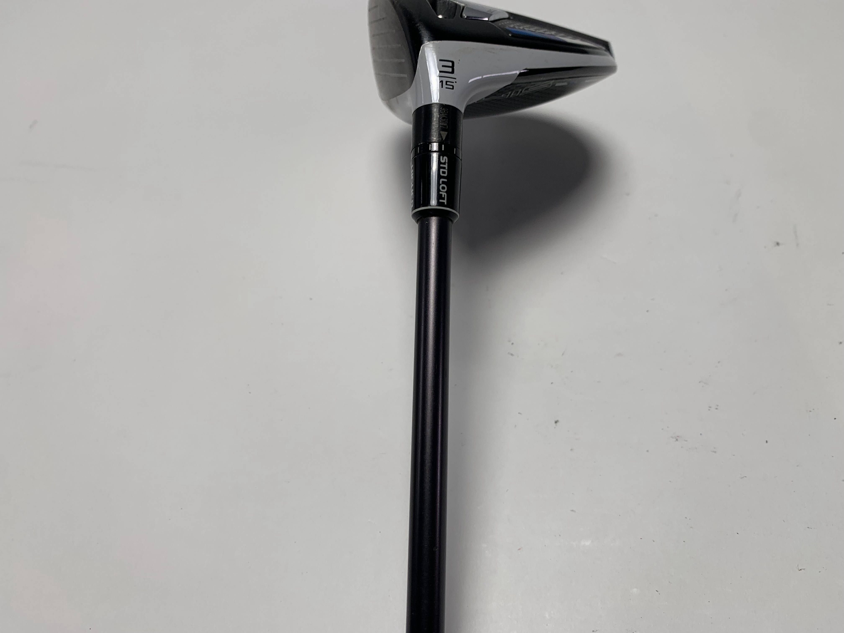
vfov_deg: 53.1
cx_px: 422
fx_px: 634
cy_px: 316
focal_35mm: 26
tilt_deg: -56.5
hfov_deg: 67.3
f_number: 1.8
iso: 25
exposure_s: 1/546
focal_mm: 4.25
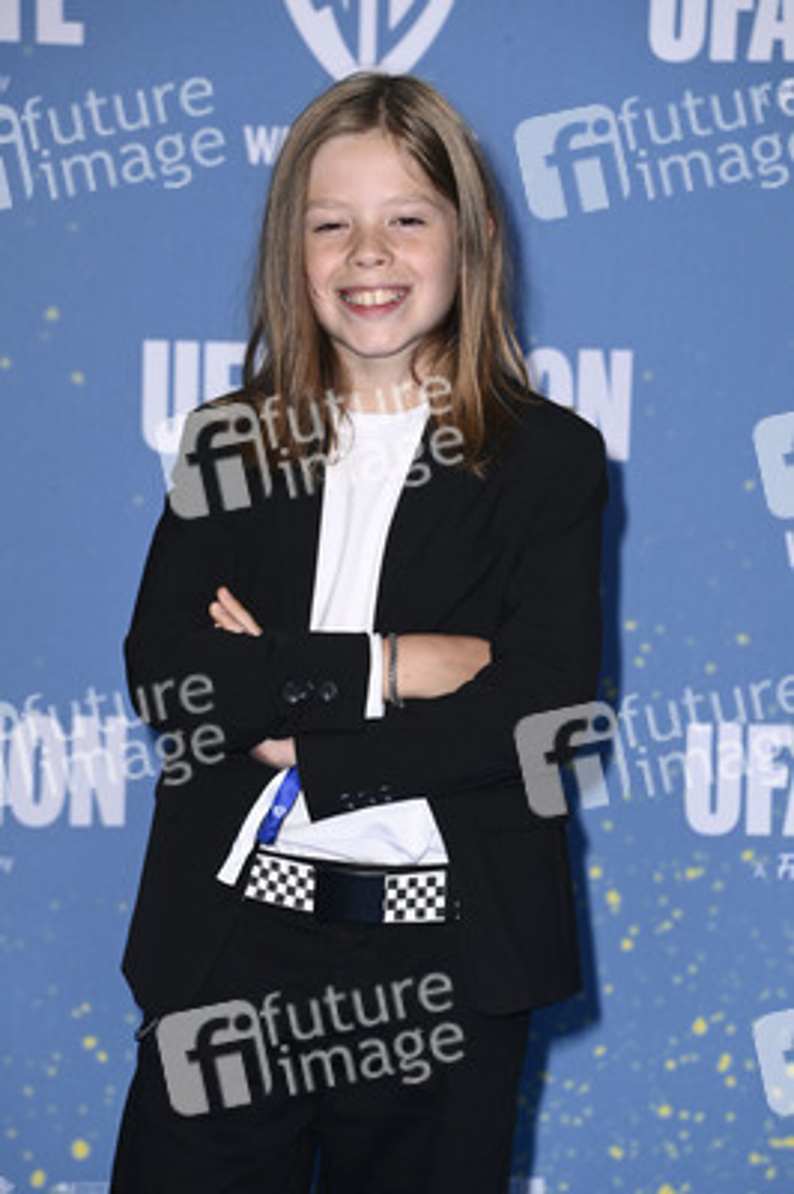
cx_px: 397
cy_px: 597
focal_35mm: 180
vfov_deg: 11.4
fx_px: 5965
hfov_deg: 7.6
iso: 1000
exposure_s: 1/250
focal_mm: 180
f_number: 6.3
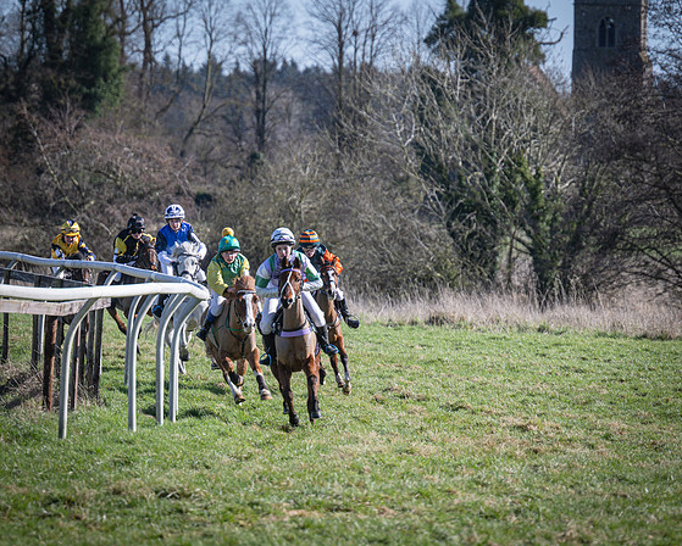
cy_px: 273
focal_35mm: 297
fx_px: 5999
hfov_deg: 6.5
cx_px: 341
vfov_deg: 5.2
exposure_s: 1/1000
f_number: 4
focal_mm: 175
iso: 125
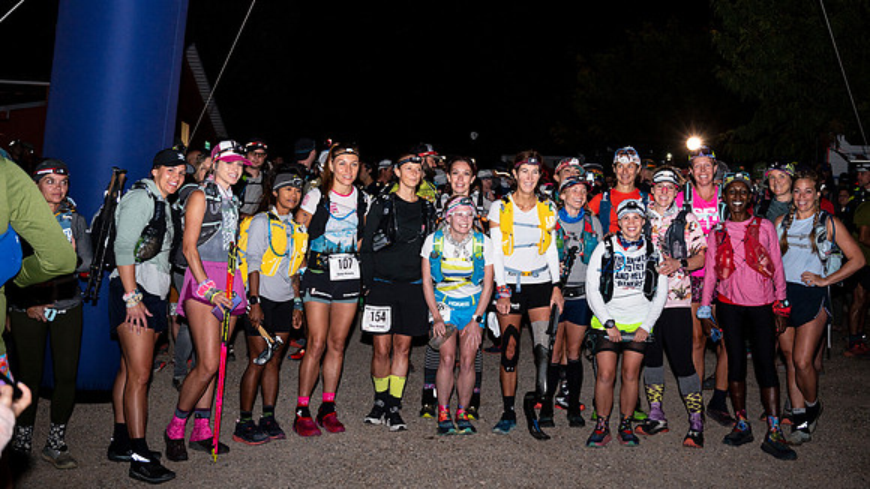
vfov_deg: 28.8
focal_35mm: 41
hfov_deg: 49.0
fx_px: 952
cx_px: 476
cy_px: 224
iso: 320
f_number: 4
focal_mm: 36
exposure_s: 1/200
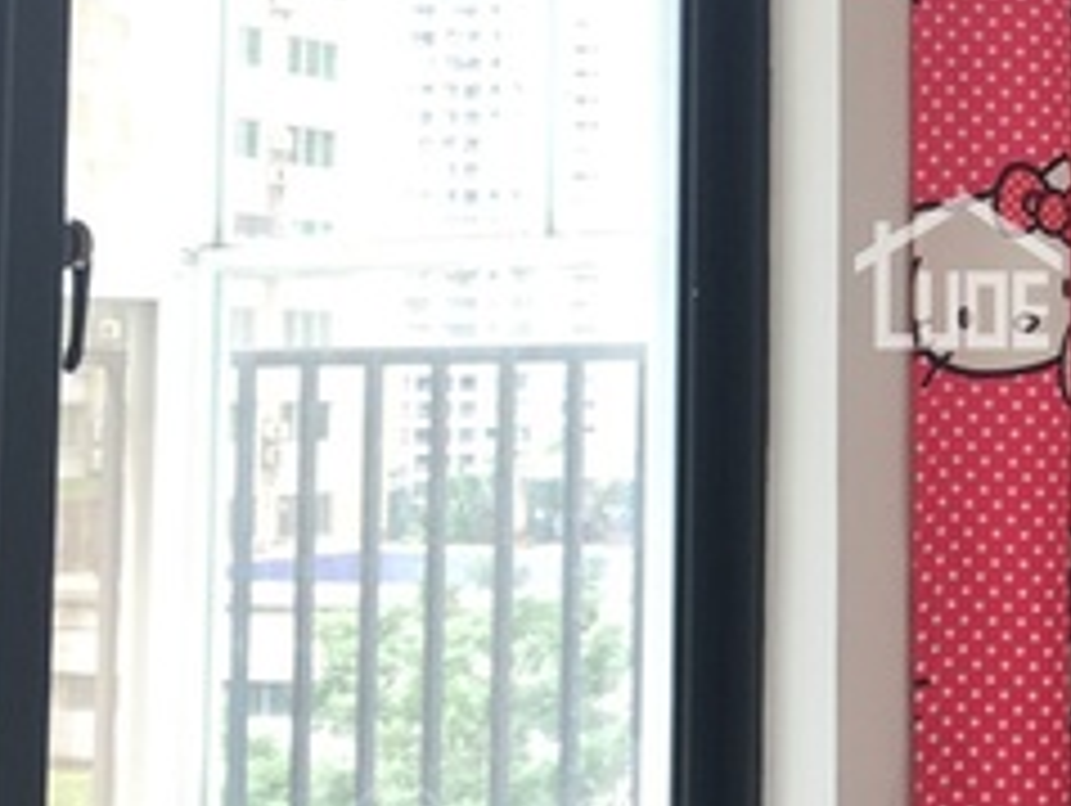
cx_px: 1192
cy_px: 270
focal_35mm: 73
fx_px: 2261
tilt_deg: +5.5
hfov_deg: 24.7
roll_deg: +0.4
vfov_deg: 20.1
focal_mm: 4.15
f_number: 2.2
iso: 32
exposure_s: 1/50
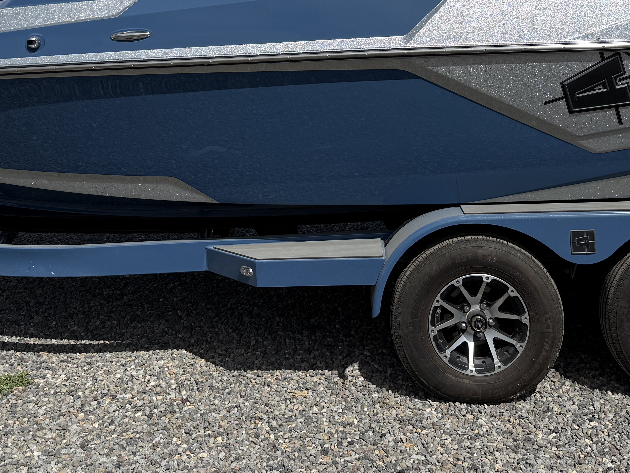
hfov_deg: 39.6
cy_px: 42
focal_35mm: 48
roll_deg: +0.5
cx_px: 355
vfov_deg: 29.0
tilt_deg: -1.4
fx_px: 874
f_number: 1.78
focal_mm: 6.76
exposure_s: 1/10309
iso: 100
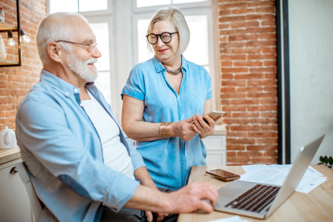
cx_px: 166
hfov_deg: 54.4
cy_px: 111
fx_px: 324
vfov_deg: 37.9
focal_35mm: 35
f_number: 2
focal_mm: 35
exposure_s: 1/200
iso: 160
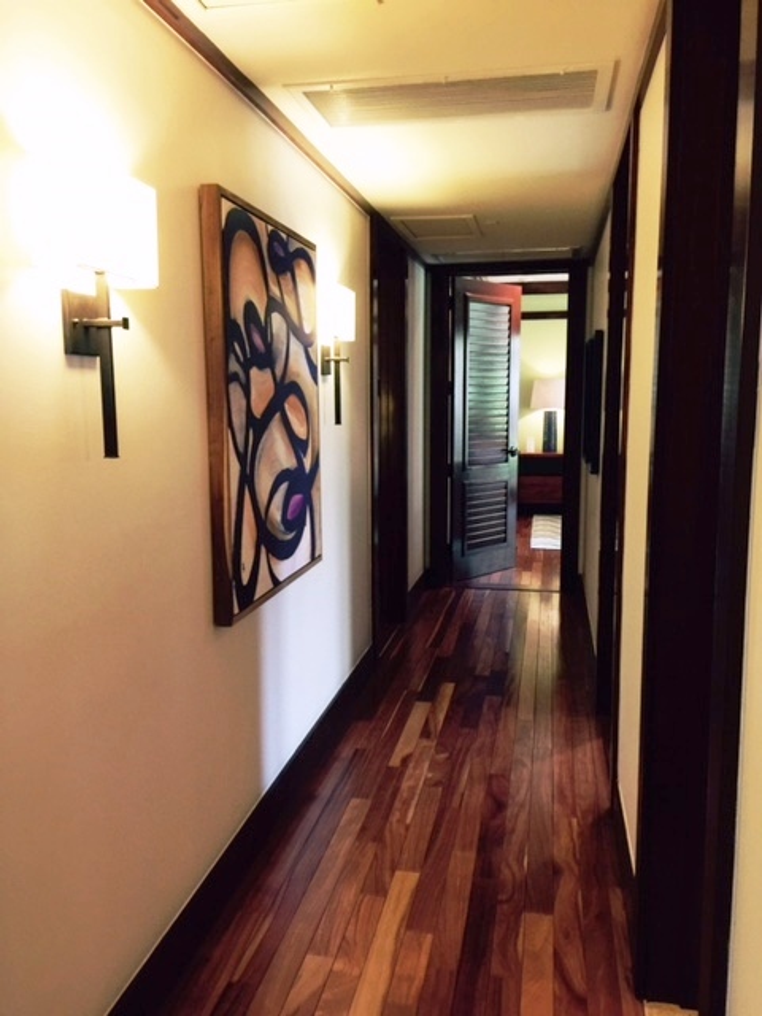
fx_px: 851
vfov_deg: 61.7
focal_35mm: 29
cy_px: 508
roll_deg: -1.1
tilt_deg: -7.2
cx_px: 381
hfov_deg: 48.2
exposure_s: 1/15
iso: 100
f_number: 2.2
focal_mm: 4.15
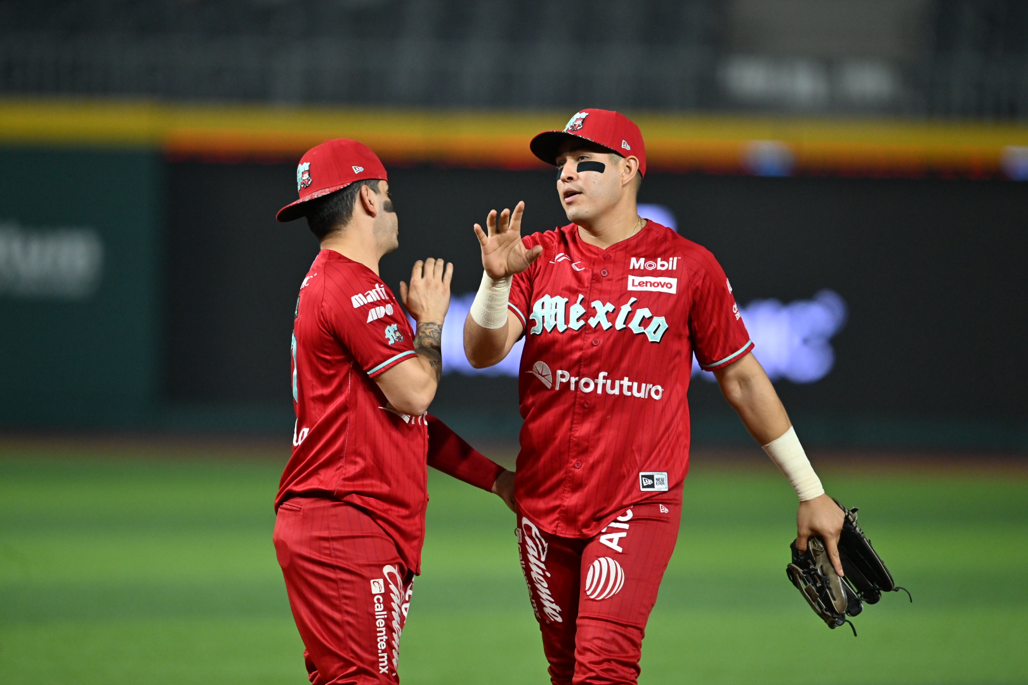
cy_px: 342
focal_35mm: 560
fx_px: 15990
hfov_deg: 3.7
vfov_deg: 2.5
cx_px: 514
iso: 2500
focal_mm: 560
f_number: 4
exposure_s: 1/640
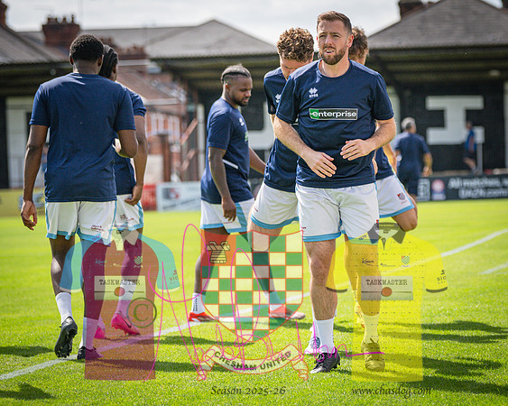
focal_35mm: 177
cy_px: 203
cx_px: 333
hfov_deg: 10.9
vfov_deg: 8.7
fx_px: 2665
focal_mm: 96
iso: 400
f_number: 2.8
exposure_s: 1/4000
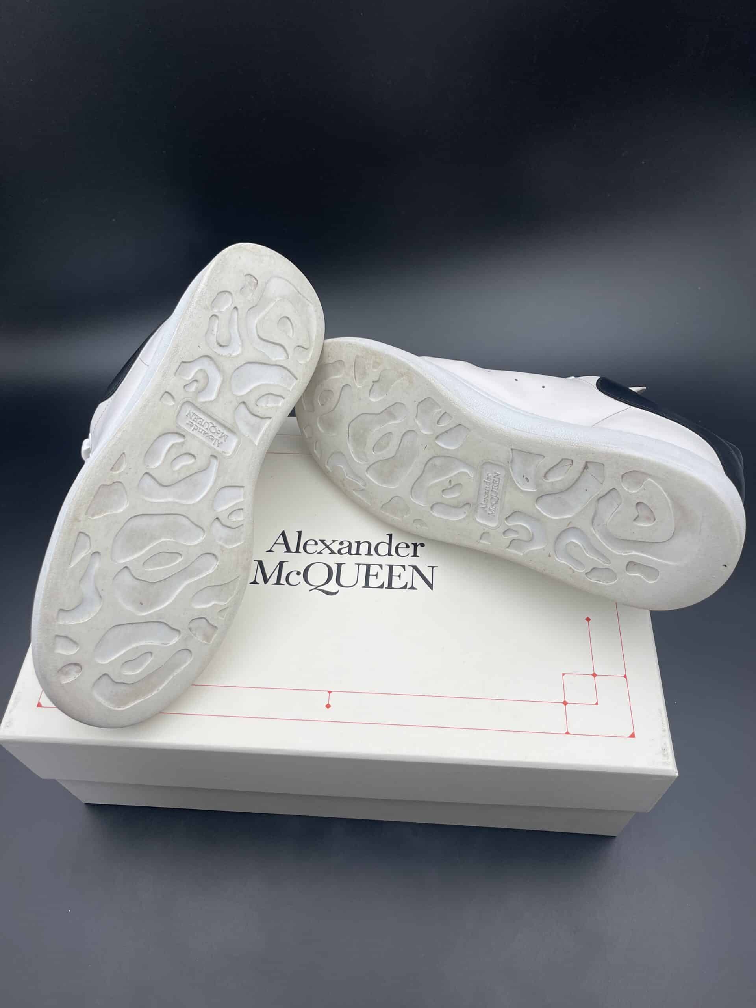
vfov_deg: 67.3
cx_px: 378
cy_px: 504
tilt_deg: -55.6
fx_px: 757
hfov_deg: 53.1
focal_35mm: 26
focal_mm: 5.1
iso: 32
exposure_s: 1/916
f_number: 1.6
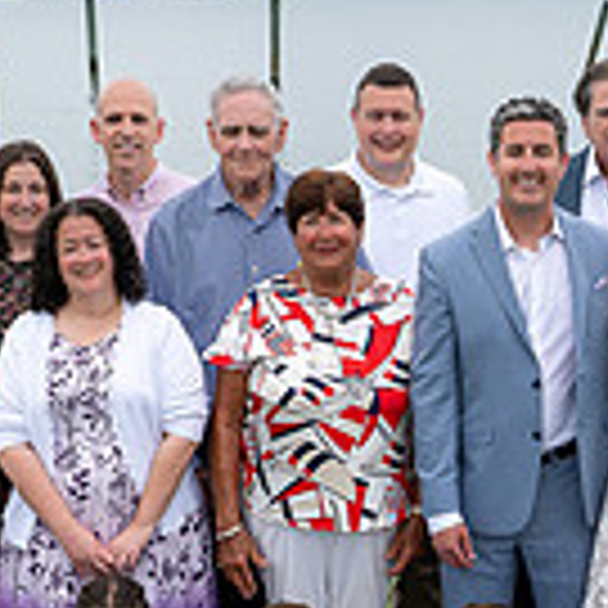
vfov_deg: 15.3
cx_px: 577
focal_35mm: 113
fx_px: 2245
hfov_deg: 15.2
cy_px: 492
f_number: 10
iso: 250
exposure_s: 1/250
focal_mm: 27.5
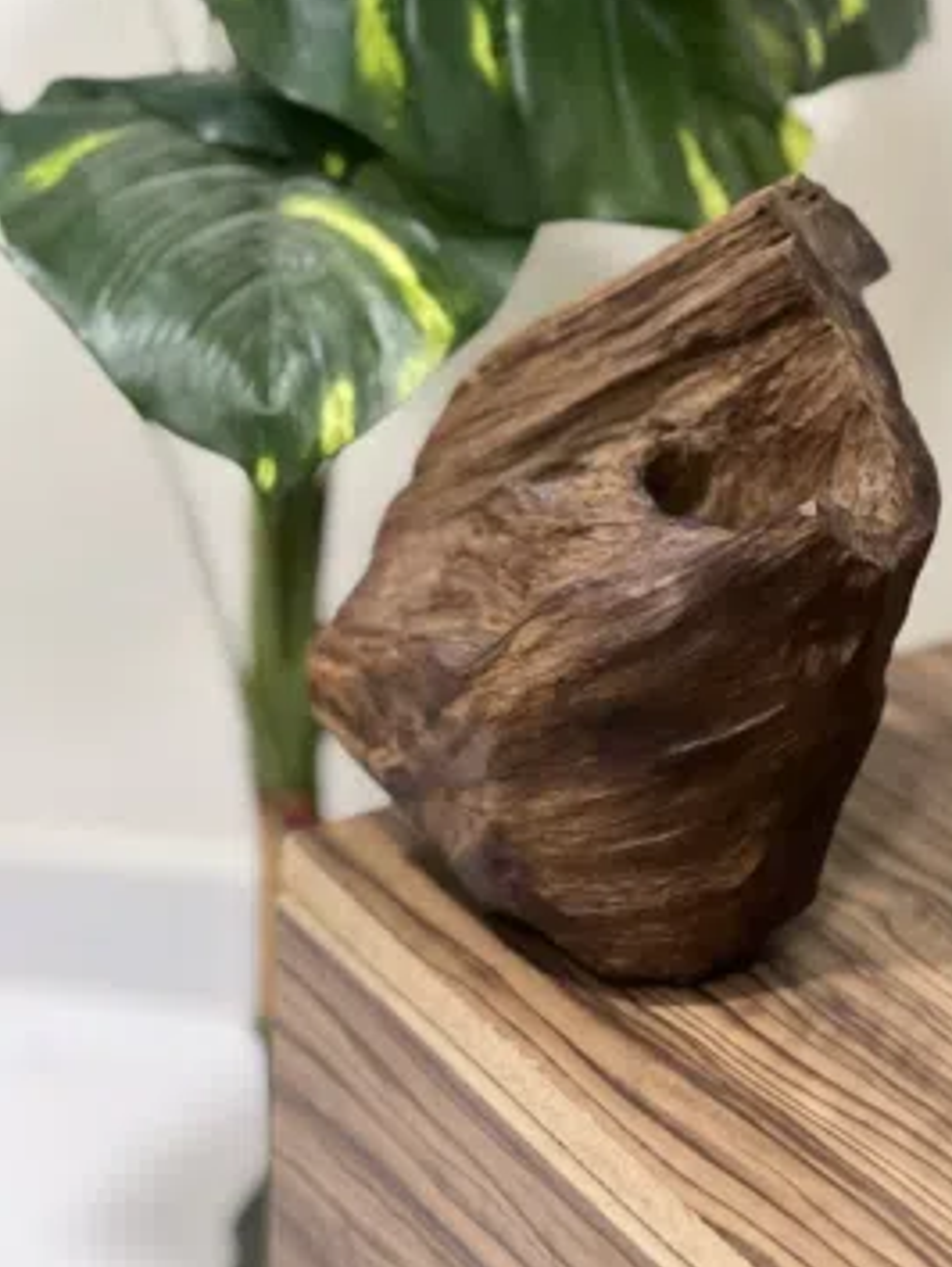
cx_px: 533
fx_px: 3186
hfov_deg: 17.0
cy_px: 558
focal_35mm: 87
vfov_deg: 22.5
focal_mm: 9
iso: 400
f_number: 2.8
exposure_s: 1/24
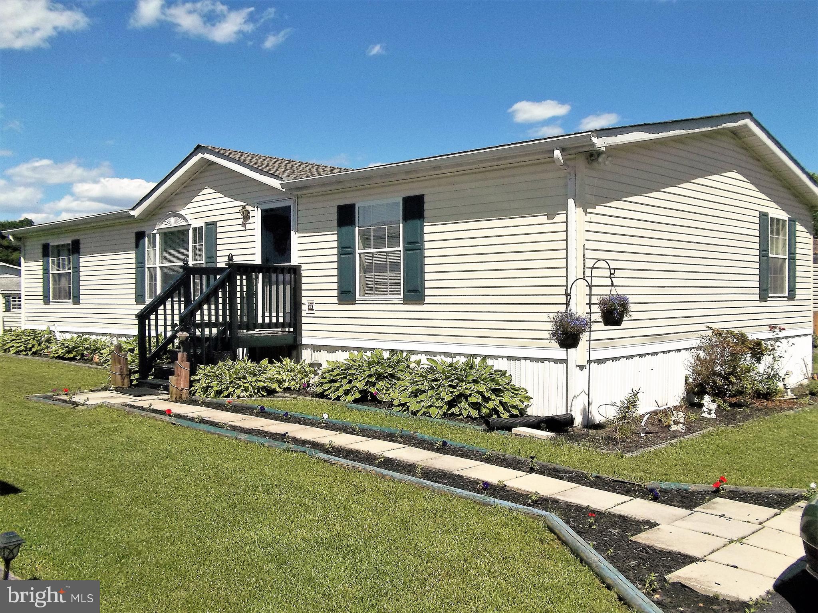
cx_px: 409
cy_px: 306
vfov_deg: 44.2
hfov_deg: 56.8
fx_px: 756
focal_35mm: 32
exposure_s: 1/500
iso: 80
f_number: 8.8
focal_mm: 5.7
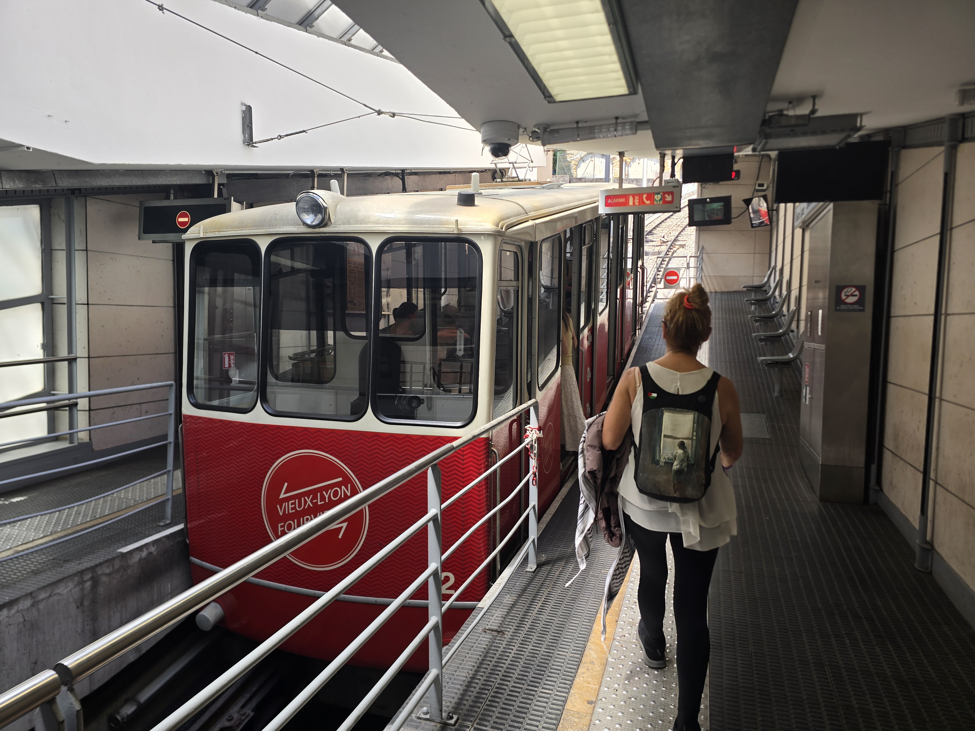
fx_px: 648
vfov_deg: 58.9
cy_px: 366
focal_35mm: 23
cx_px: 488
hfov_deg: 73.9
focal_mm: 6.3
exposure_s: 1/100
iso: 12
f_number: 1.7
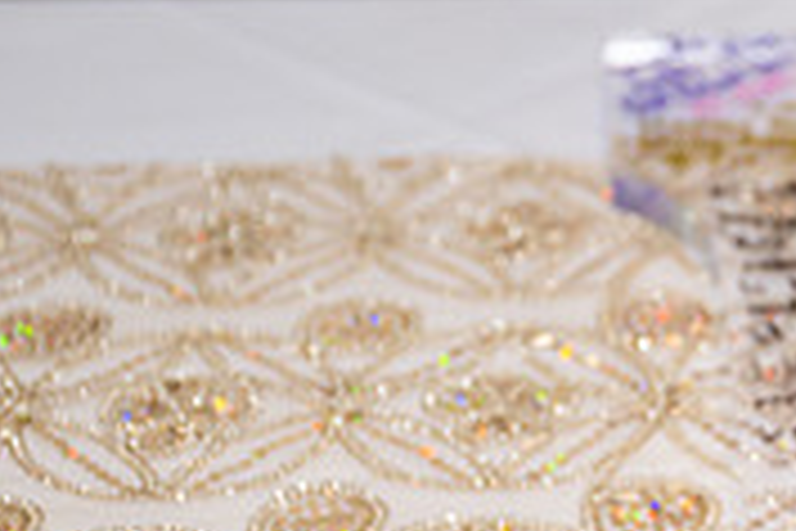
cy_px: 538
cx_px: 1178
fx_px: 3051
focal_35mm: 138
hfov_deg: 14.0
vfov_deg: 9.9
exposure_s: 1/100
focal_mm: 42
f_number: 2.8
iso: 800
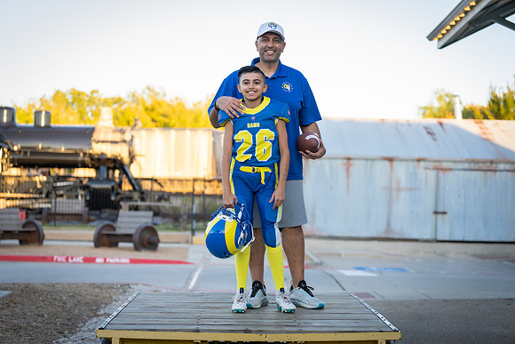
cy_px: 172
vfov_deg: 19.3
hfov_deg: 28.6
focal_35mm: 71
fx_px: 1011
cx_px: 258
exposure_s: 1/320
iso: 250
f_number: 2.8
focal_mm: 70
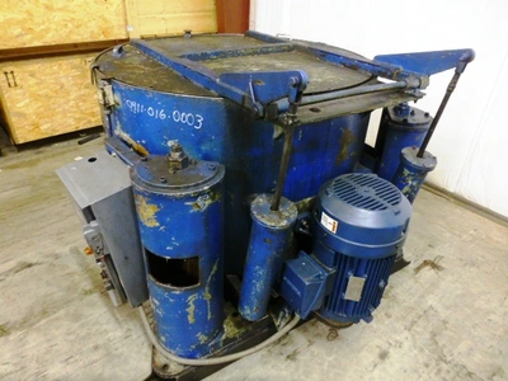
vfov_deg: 56.8
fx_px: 352
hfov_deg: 71.6
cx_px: 254
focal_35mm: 24
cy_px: 190
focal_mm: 4.3
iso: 400
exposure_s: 1/5
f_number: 3.3
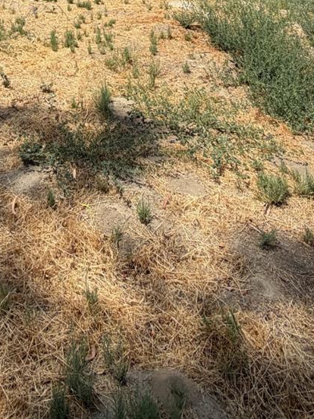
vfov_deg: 36.2
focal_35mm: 38
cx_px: 47
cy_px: -100
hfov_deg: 36.0
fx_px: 460
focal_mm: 2.22
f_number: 2.2
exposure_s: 1/928
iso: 20
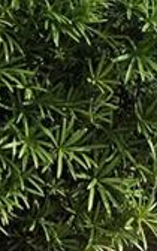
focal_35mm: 212
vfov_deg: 9.3
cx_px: -456
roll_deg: -1.9
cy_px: -229
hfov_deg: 5.5
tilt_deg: -8.1
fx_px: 1451
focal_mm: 3.99
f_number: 1.8
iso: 20
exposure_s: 1/1350
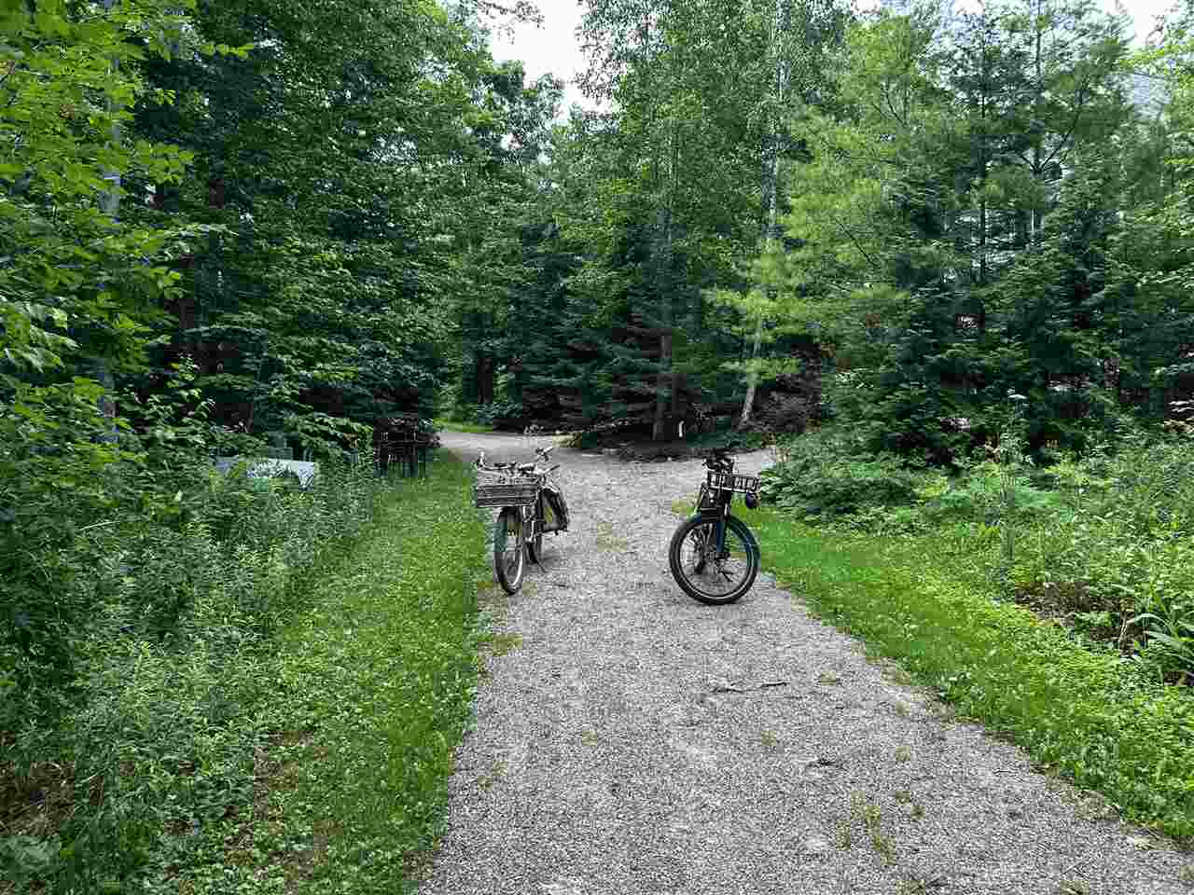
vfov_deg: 53.1
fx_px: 897
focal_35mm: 26
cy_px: 448
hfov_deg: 67.3
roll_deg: +0.0
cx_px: 597
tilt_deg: +1.6
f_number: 1.5
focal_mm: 5.7
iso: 50
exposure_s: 1/351
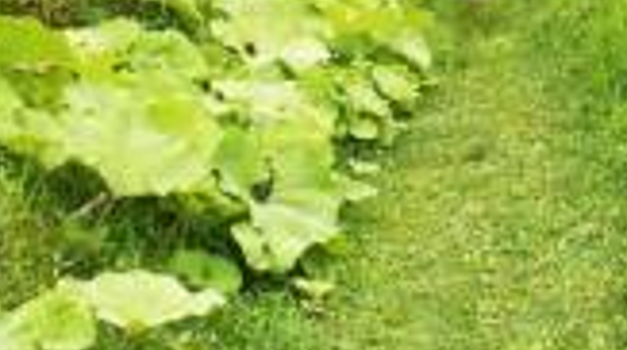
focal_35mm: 124
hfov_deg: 17.3
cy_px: -6
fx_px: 2058
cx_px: 385
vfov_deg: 9.6
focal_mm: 7.7
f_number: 3.5
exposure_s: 1/80
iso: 50
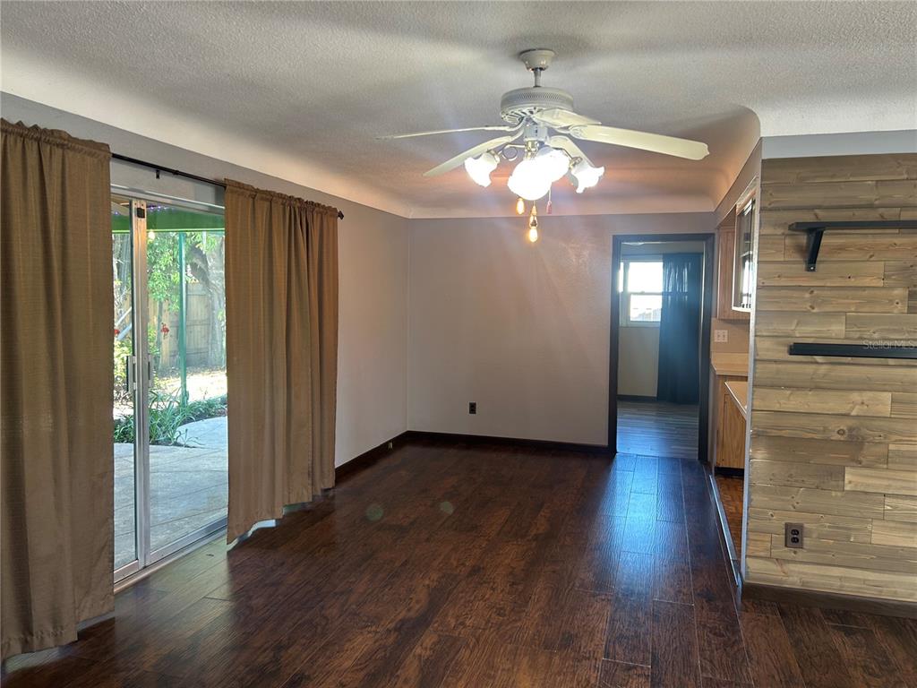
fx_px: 689
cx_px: 458
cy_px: 344
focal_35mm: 26
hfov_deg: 67.3
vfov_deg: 53.1
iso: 64
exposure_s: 1/60
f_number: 1.5
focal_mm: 5.7
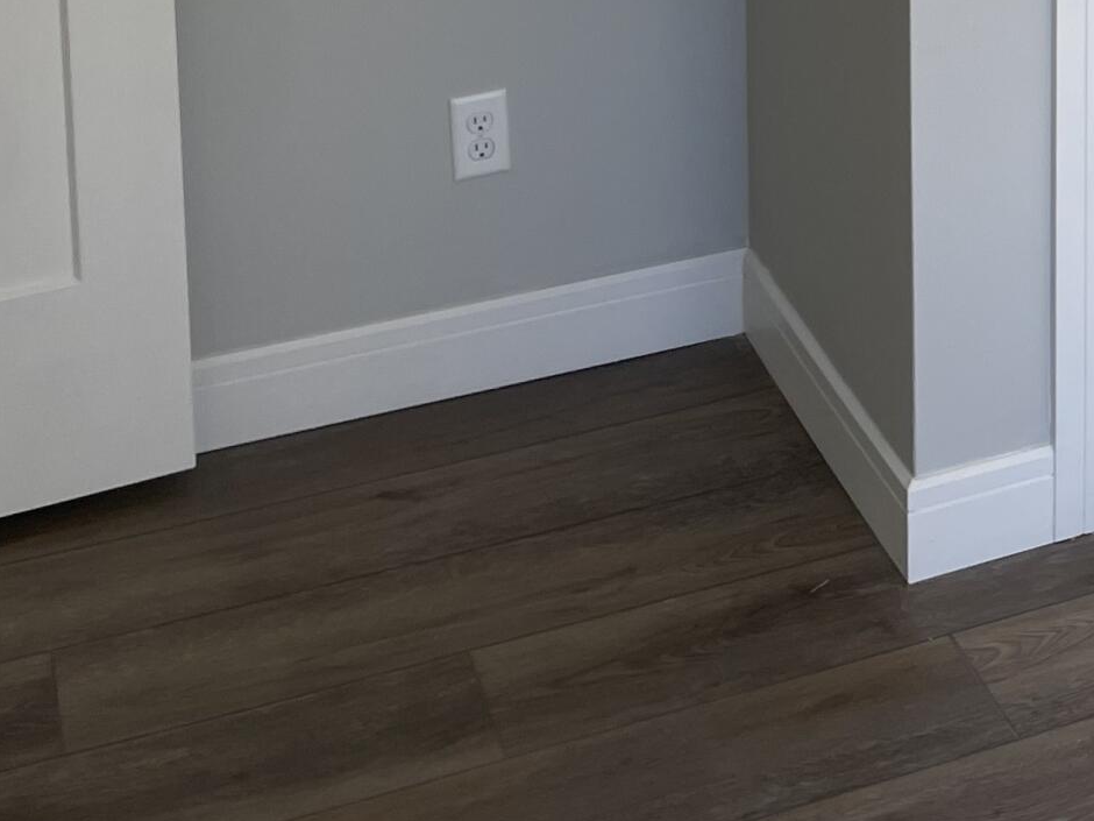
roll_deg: -0.1
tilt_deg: -7.5
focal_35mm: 83
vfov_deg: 16.0
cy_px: -484
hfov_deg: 21.3
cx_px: 1426
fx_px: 2623
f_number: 1.6
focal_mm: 4.2
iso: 32
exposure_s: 1/128
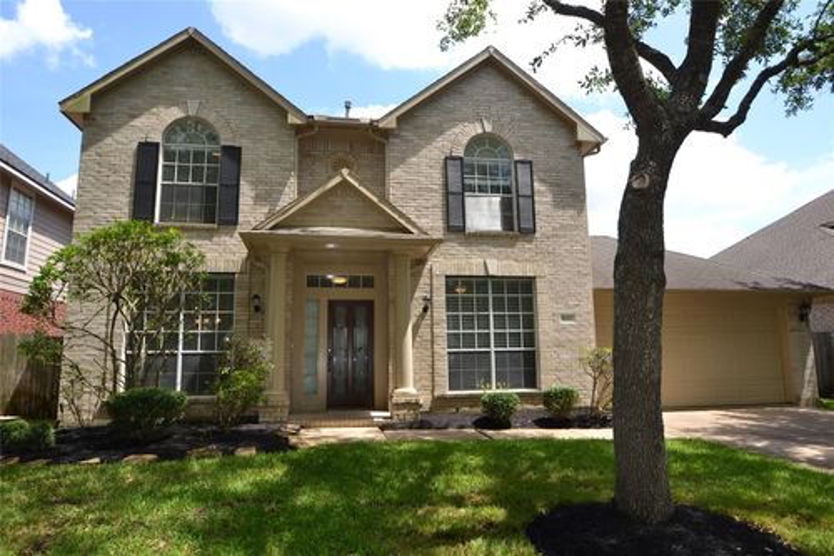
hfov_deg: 81.2
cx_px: 417
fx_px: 486
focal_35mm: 21
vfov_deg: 59.5
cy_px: 278
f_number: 6.3
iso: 100
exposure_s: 1/200
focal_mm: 14
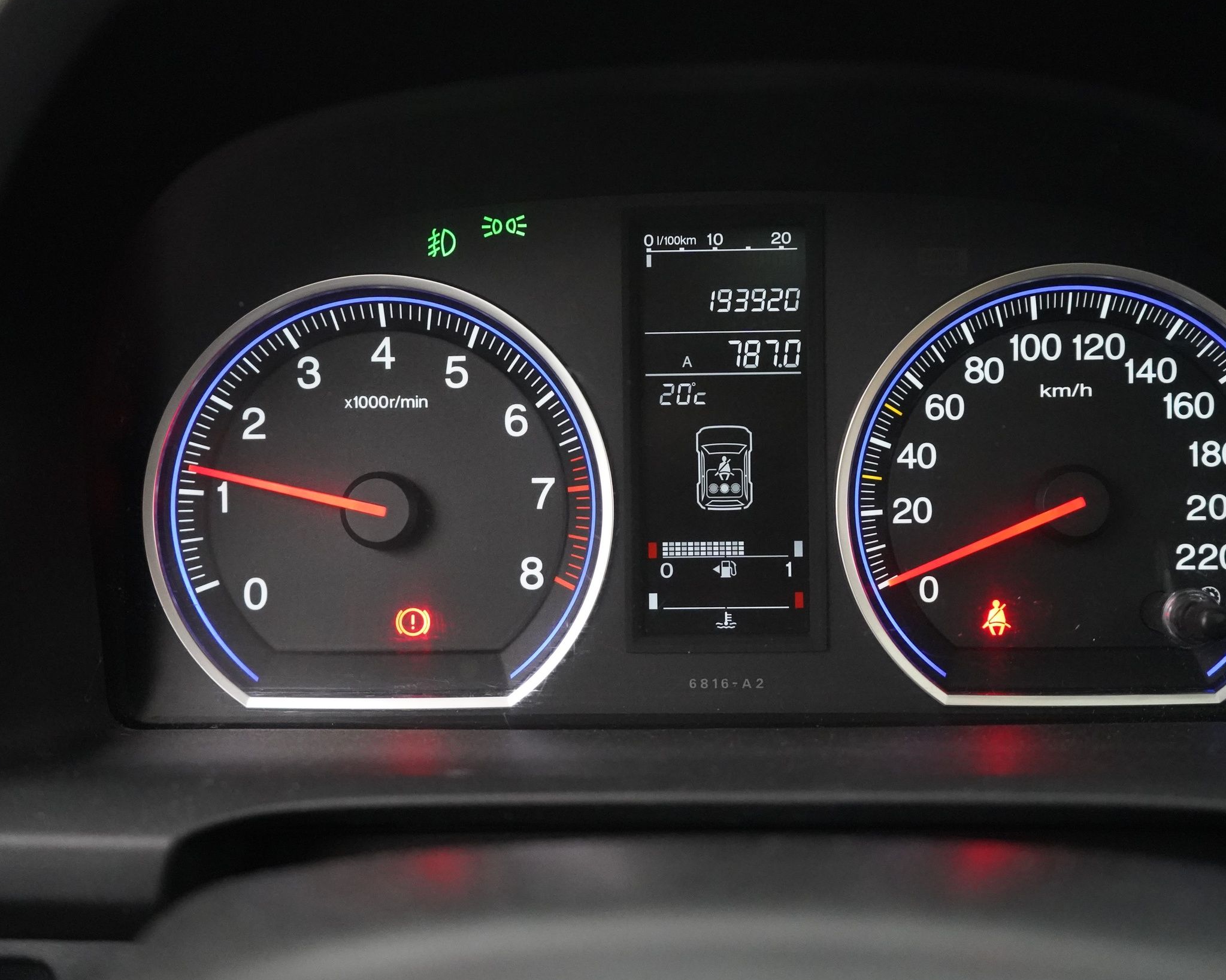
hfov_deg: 39.5
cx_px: 662
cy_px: 492
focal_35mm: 47
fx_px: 1705
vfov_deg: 32.1
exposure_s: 1/125
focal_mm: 41
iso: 12800
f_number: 4.5
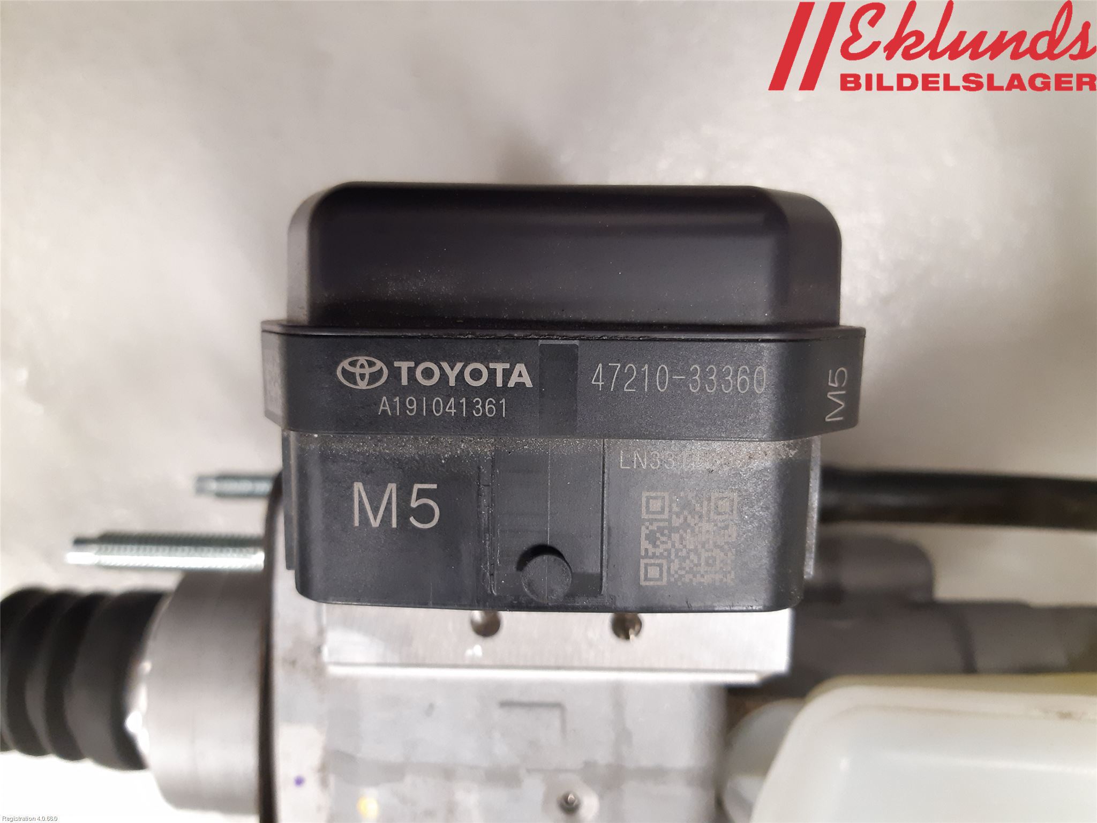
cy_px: 412
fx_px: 824
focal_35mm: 26
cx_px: 548
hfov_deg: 67.3
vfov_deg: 53.1
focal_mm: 3.93
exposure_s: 1/33
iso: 250
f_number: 1.7
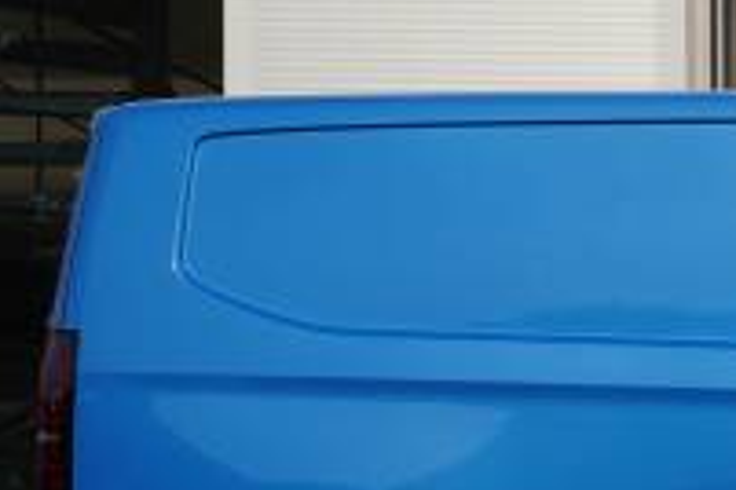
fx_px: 2814
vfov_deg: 9.9
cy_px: 424
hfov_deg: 14.2
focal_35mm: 138
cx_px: 1022
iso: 100
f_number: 4.5
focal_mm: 43.2
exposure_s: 1/500
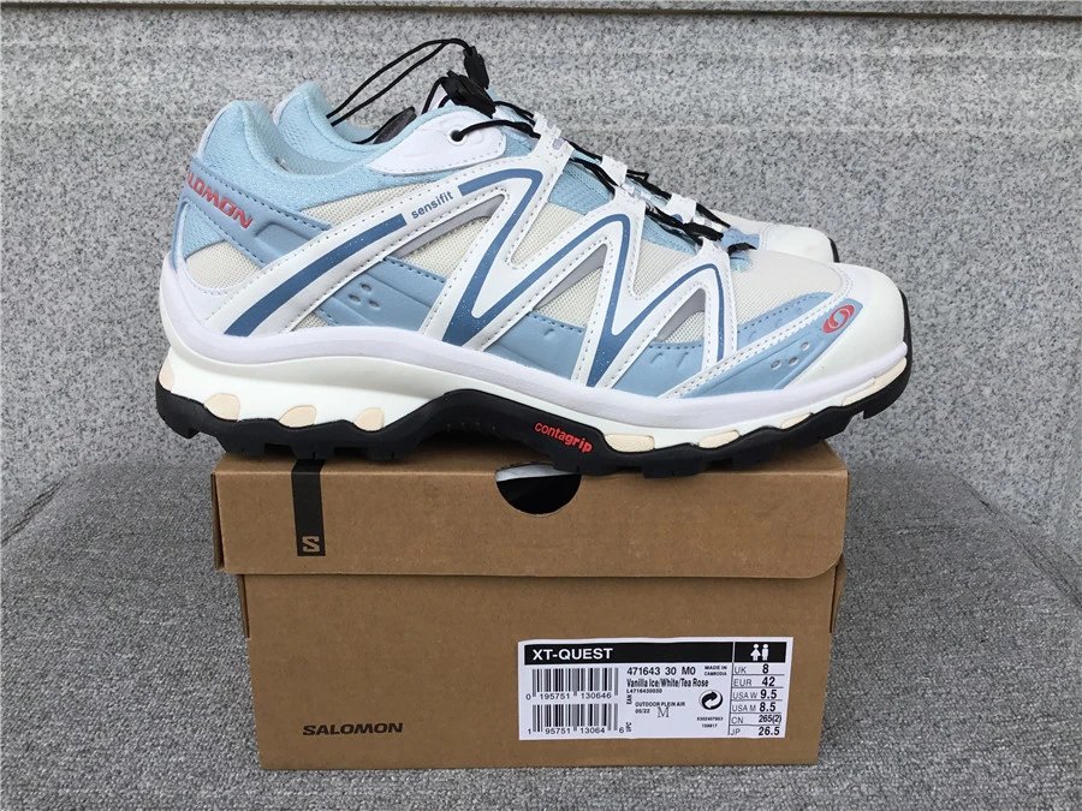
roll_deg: -0.1
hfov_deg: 58.4
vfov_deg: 45.4
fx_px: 969
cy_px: 406
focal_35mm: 31
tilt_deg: -19.8
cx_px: 541
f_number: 2.4
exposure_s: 1/426
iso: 25
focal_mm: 3.3
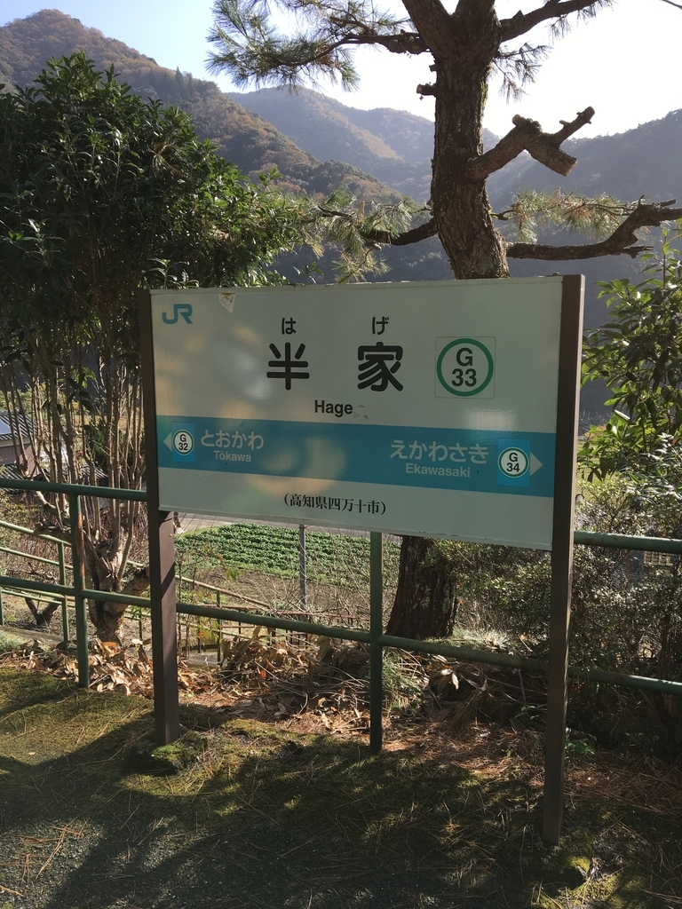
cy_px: 454
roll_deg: -0.6
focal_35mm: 29
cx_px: 341
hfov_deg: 48.2
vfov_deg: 61.7
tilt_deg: -8.8
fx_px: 762
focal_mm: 4.15
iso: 25
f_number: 2.2
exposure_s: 1/674
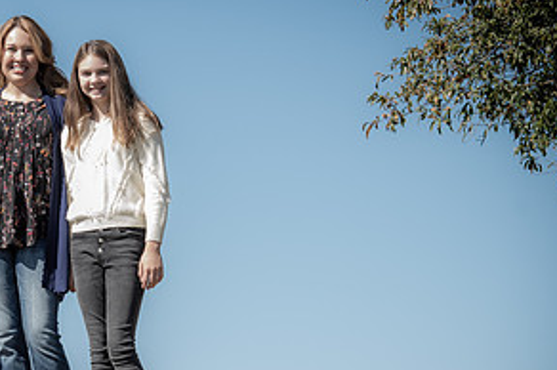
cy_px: 271
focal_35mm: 258
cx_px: 53
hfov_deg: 8.0
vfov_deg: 5.3
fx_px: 3987
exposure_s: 1/250
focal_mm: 130
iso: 50
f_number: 5
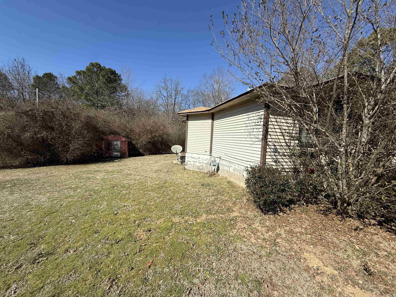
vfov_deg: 85.7
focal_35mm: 14
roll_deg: -2.1
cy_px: 148
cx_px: 198
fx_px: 160
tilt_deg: -4.2
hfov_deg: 102.1
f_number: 2.2
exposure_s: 1/3125
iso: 50
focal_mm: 2.22
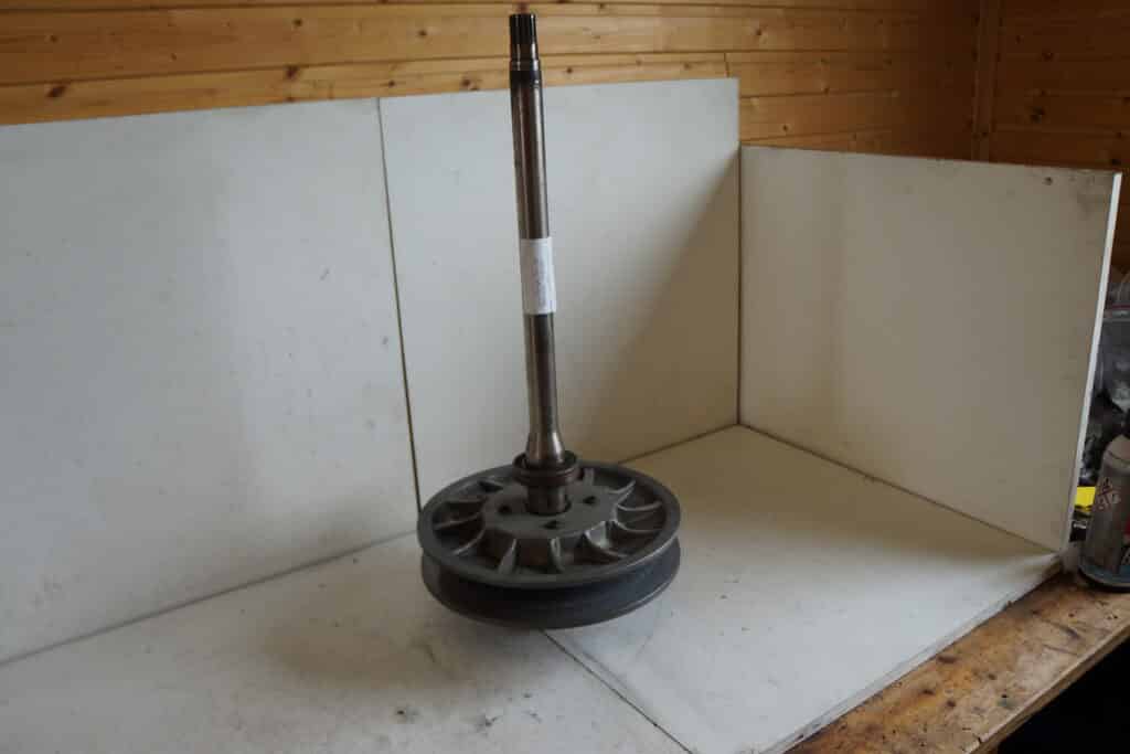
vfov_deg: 47.9
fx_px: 848
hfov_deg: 67.4
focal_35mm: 27
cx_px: 565
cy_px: 377
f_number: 3.5
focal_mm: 18
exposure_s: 1/60
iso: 100
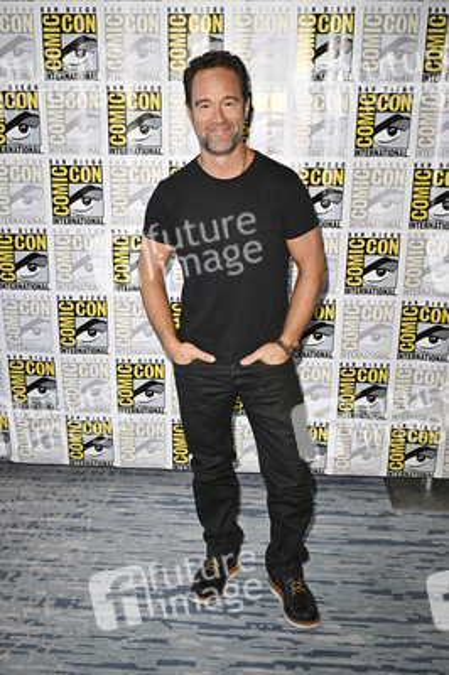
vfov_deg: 54.5
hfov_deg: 37.8
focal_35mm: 35
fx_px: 656
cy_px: 338
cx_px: 224
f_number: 4.5
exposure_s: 1/250
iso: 1250
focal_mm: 35
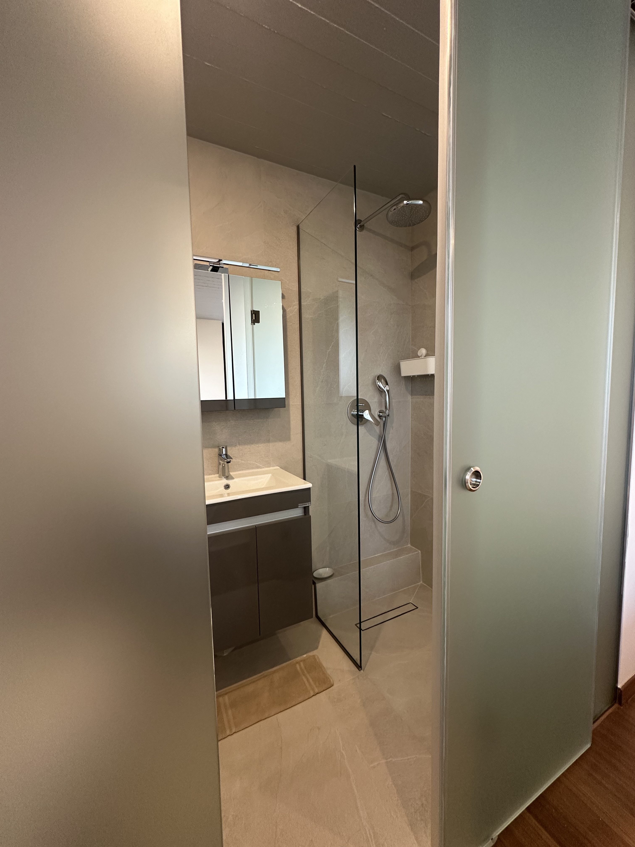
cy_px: 424
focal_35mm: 14
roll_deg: +0.8
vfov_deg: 102.1
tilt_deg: -4.7
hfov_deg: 85.7
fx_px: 342
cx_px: 318
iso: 200
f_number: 2.2
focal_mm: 2.22
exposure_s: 1/50
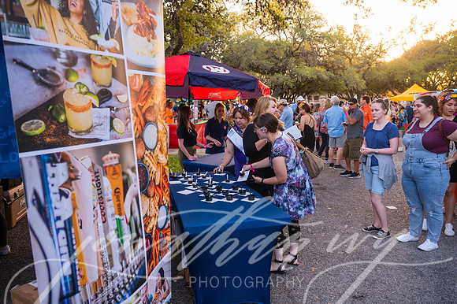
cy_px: 152
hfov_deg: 67.4
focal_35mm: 27
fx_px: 343
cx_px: 228
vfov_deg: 47.9
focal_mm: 27
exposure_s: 1/500
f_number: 4
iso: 1250
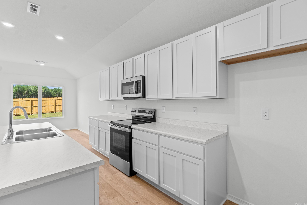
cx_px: 154
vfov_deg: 72.0
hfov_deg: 95.0
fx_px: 141
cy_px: 102
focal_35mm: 16
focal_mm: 11
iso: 250
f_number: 9
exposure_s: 1/5
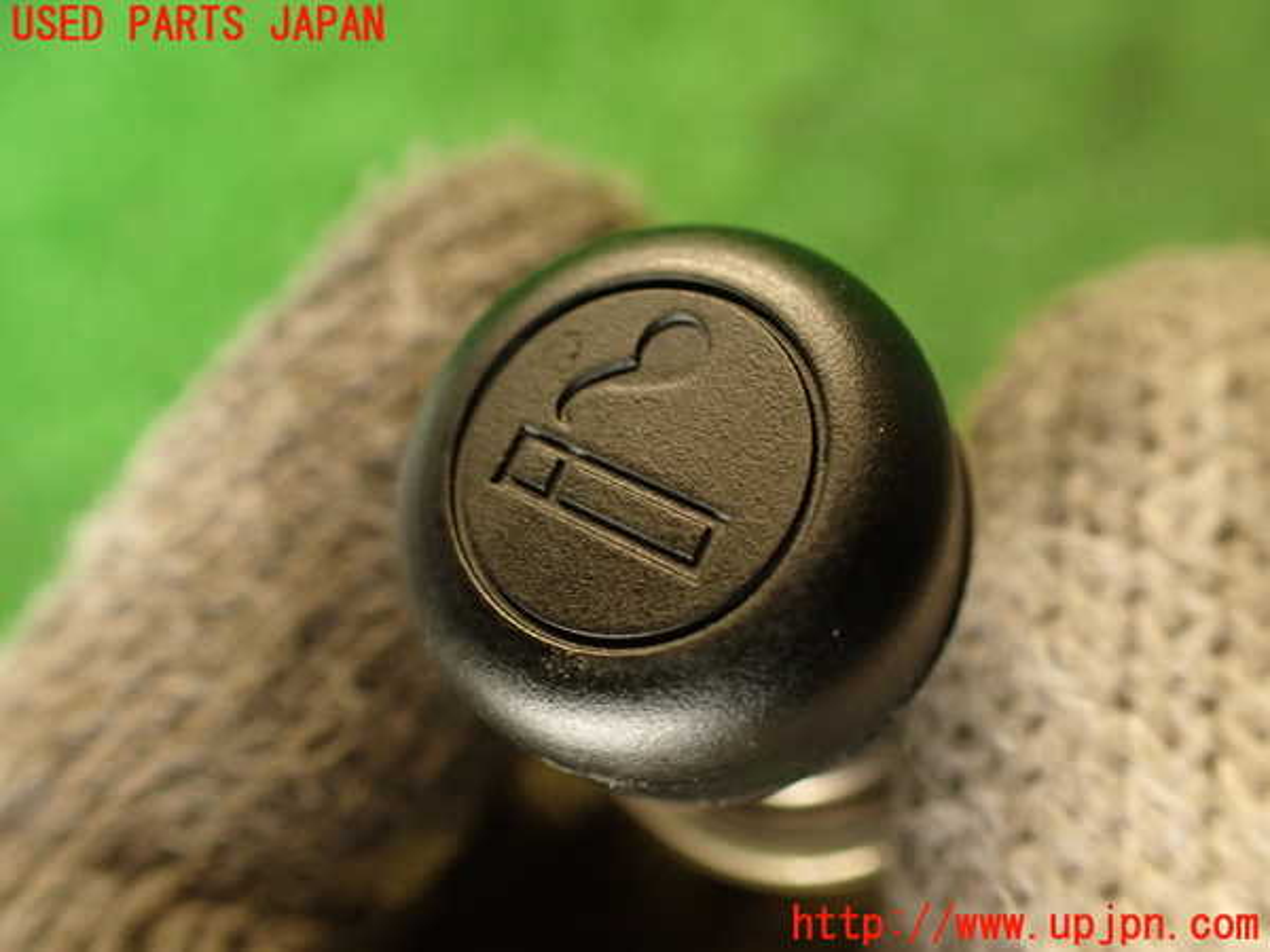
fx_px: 1101
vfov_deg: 46.8
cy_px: 476
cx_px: 635
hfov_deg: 60.0
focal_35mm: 30
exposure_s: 1/30
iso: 320
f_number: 2.3
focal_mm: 5.4
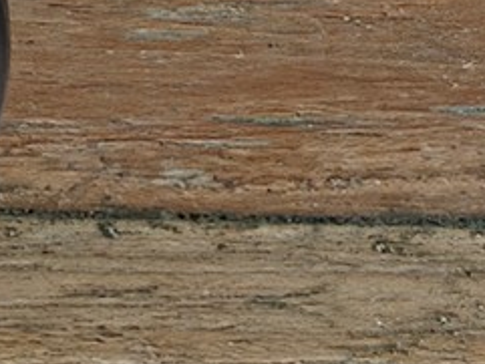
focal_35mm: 125
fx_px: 1752
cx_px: -506
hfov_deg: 13.4
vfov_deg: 11.8
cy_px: 65
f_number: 2
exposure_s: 1/33
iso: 500
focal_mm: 2.63
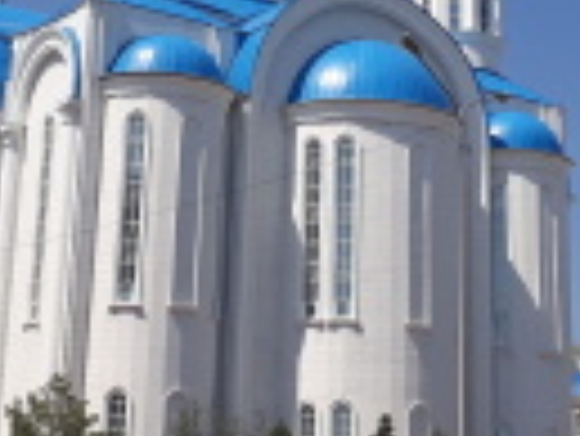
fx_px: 1224
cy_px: 56
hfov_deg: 26.6
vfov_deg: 19.9
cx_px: 319
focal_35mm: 73
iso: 40
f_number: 1.9
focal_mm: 3.6
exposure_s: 1/2132
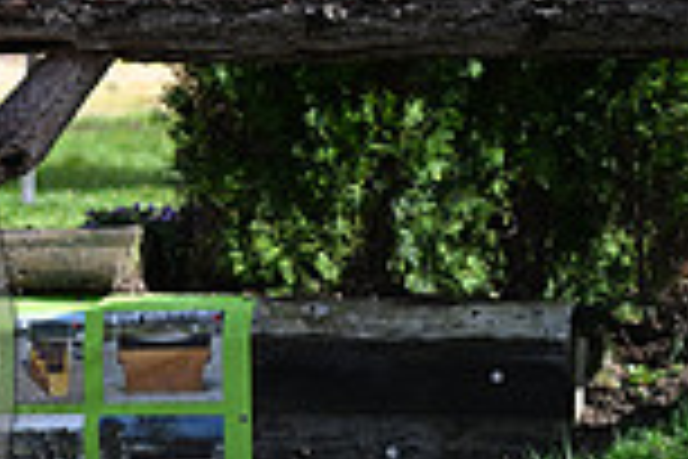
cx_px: -499
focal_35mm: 834
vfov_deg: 1.6
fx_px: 15937
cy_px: 299
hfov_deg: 2.5
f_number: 5.6
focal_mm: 220
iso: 450
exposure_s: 1/1250
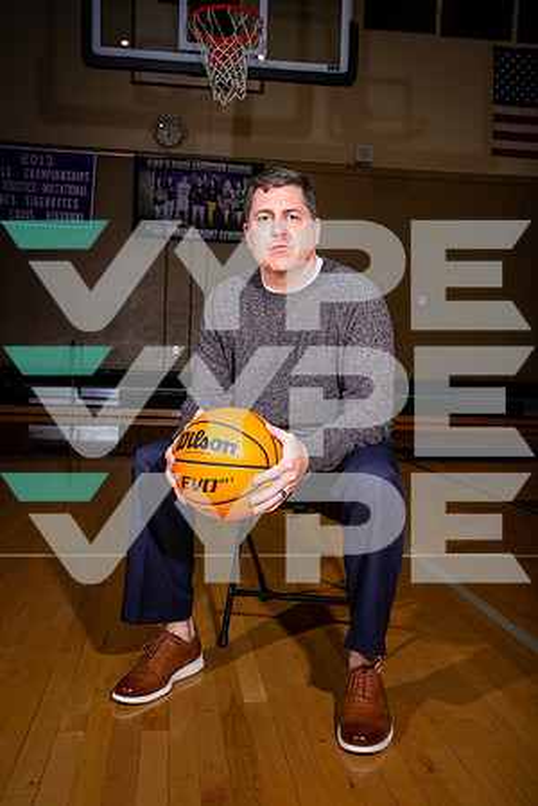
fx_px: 785
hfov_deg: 37.9
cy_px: 403
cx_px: 269
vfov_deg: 54.4
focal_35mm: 35
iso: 200
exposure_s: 1/125
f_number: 8
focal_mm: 35
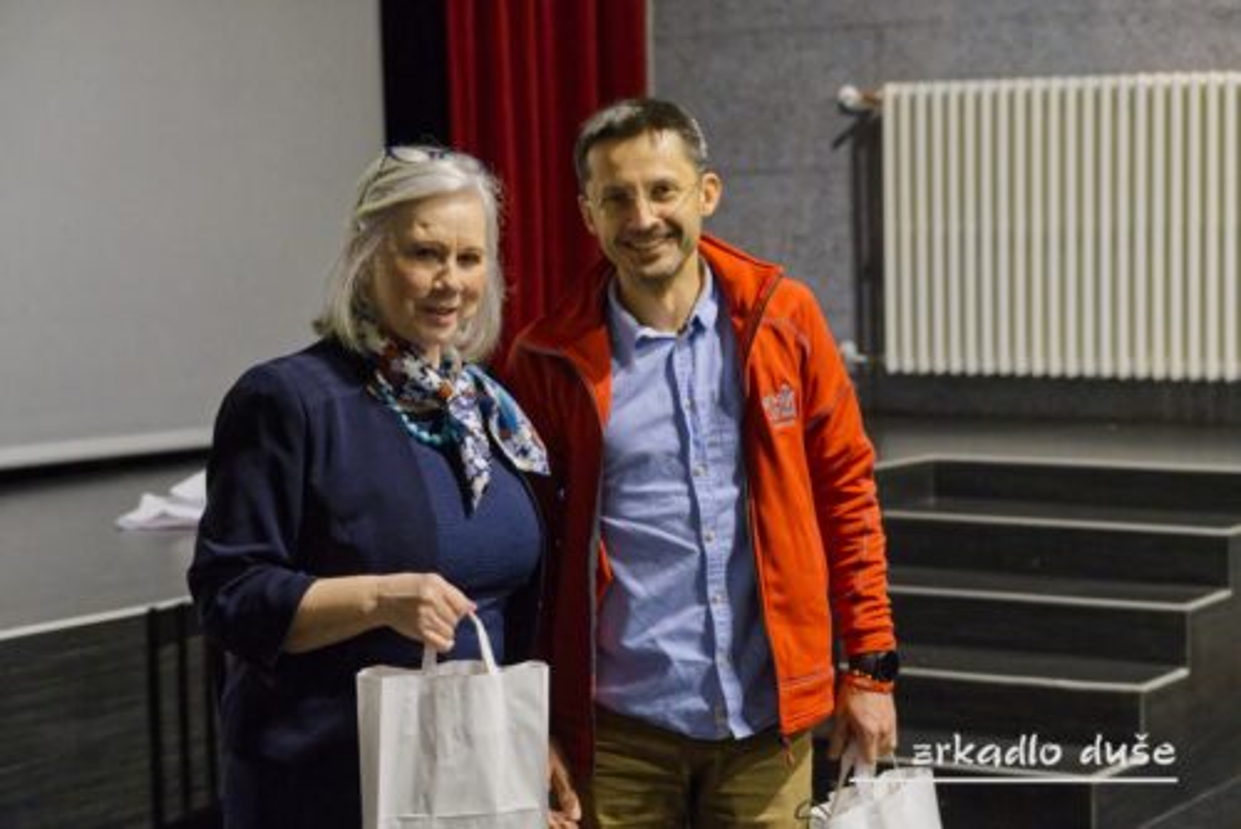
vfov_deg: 18.2
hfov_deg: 27.0
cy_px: 414
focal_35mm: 75
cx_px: 620
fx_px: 2587
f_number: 4
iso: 8000
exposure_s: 1/160
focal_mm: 50
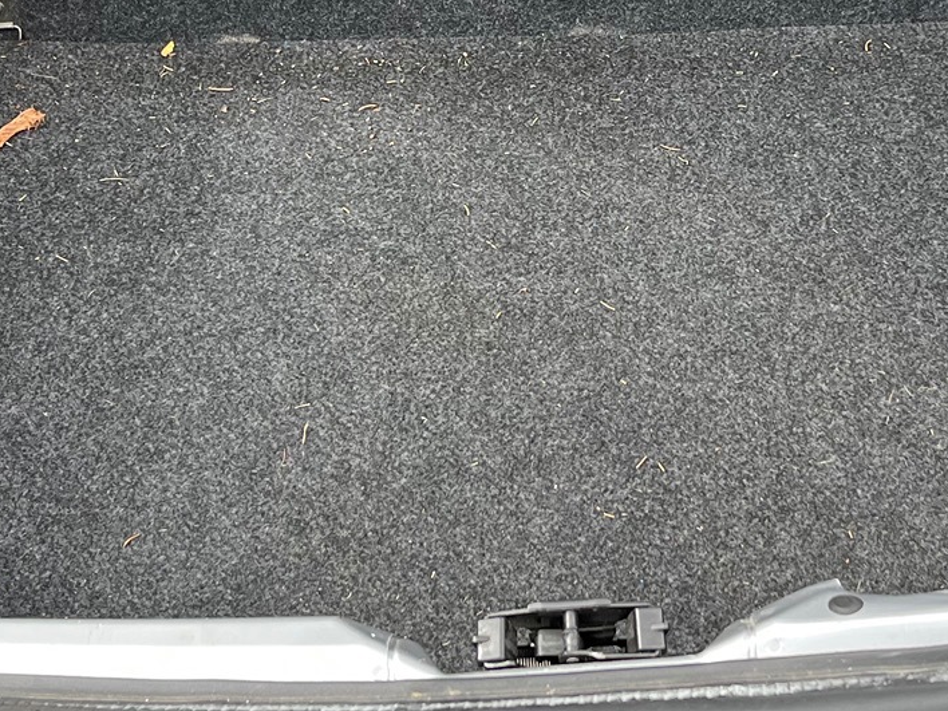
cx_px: 593
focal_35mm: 74
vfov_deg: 19.5
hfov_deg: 26.2
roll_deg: +2.3
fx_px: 2027
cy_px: 43
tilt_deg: -34.7
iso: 50
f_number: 1.6
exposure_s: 1/264
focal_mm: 5.1
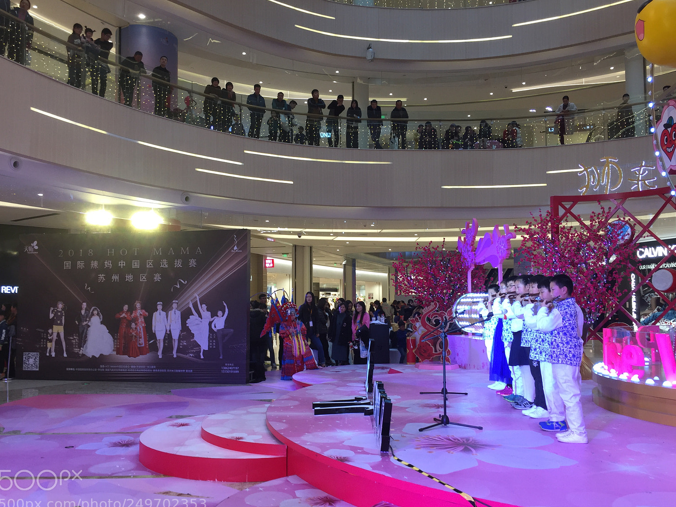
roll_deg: +0.1
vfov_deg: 45.4
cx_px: 331
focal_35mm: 31
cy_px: 269
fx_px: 605
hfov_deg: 58.3
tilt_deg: +3.1
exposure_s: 1/50
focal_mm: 4.15
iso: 40
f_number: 2.2
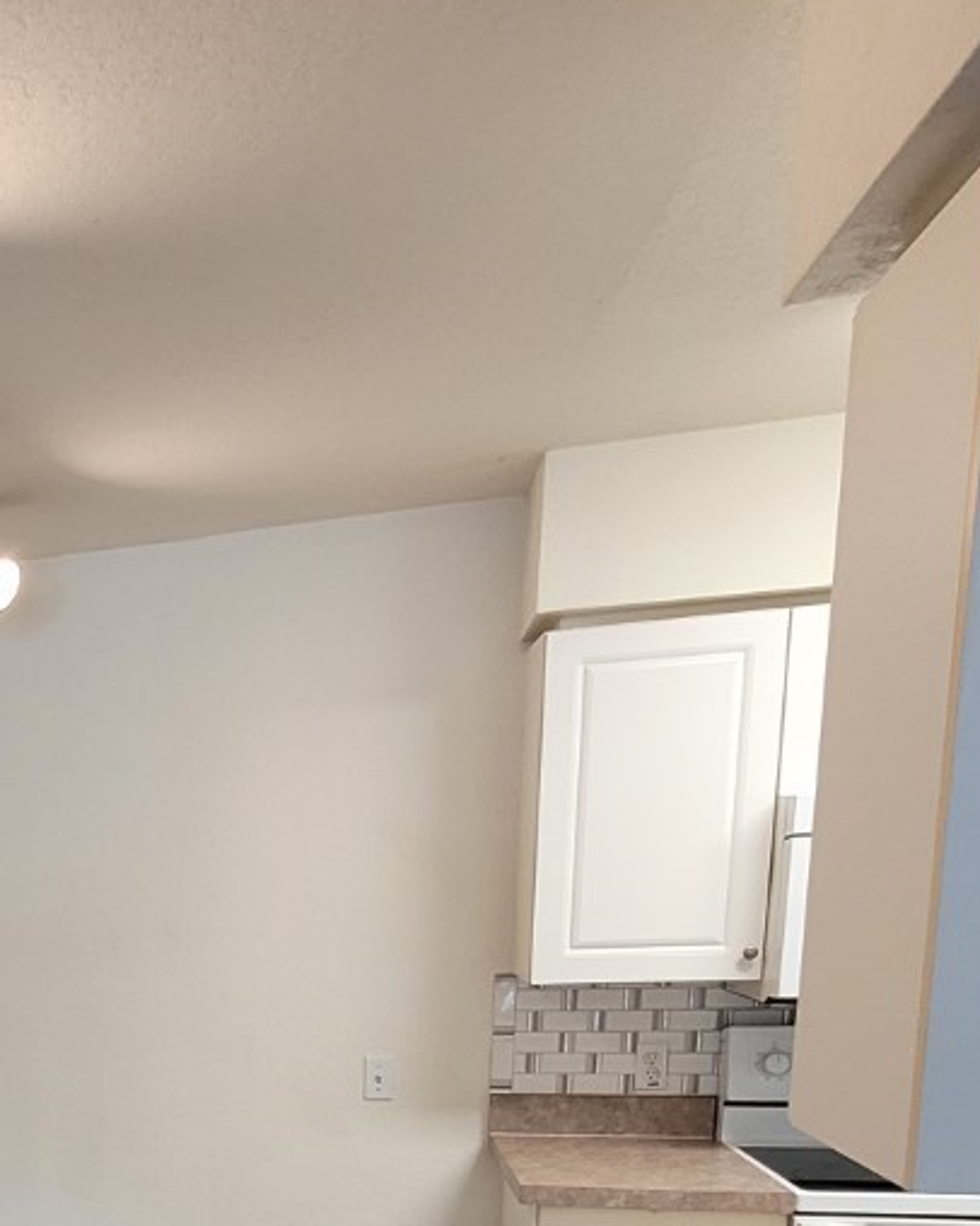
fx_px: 1306
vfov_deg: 44.5
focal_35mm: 36
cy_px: 1158
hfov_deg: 34.9
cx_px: -116
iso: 200
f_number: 2.2
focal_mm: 1.74
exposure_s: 1/60
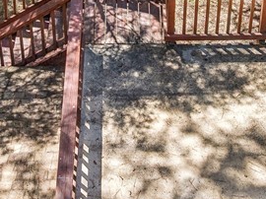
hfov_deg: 21.6
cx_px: 126
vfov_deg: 15.3
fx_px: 699
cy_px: -74
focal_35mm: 91
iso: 130
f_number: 2.8
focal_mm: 12.3
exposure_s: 1/15
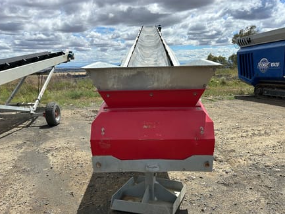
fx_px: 247
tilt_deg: -12.5
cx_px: 145
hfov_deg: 59.9
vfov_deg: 46.8
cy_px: 118
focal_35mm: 30
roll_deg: +2.3
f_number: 1.5
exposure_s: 1/5587
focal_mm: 5.7
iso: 50
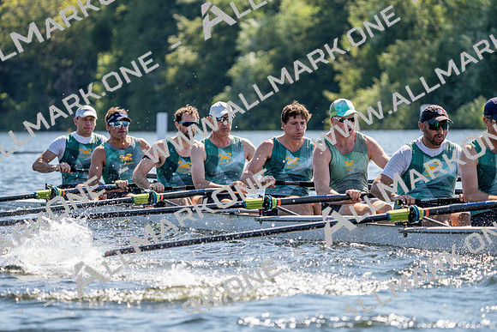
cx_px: 248
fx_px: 3673
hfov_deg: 7.7
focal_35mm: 266
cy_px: 166
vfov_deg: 5.2
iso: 320
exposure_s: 1/1600
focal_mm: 266
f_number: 5.6
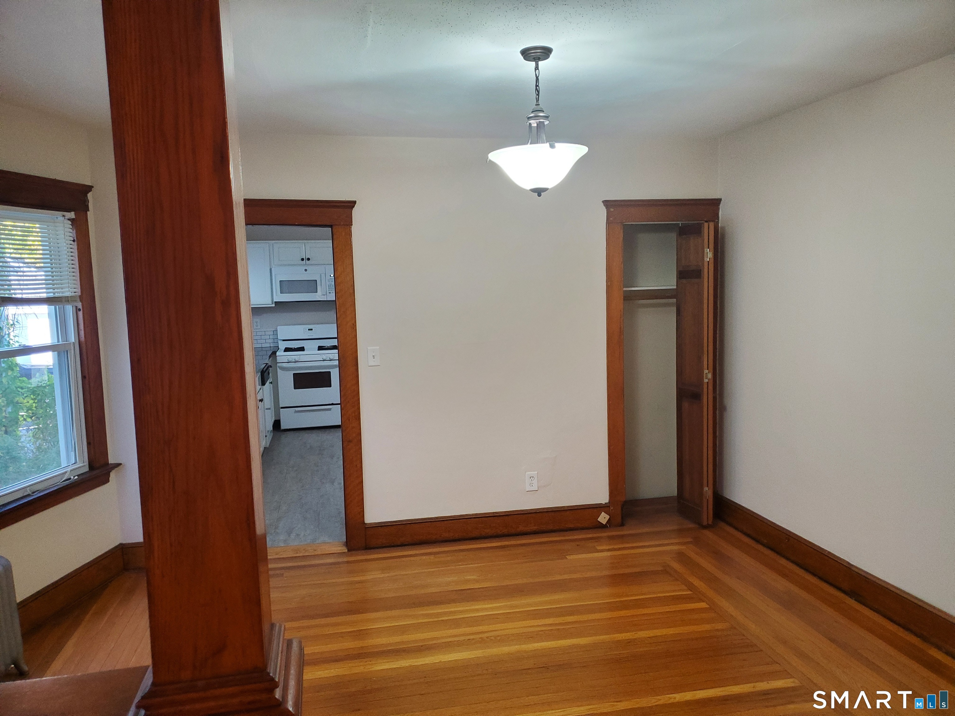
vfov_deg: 53.1
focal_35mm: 26
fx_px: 717
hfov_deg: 67.3
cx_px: 478
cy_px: 358
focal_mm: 4.3
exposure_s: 1/120
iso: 320
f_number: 1.5
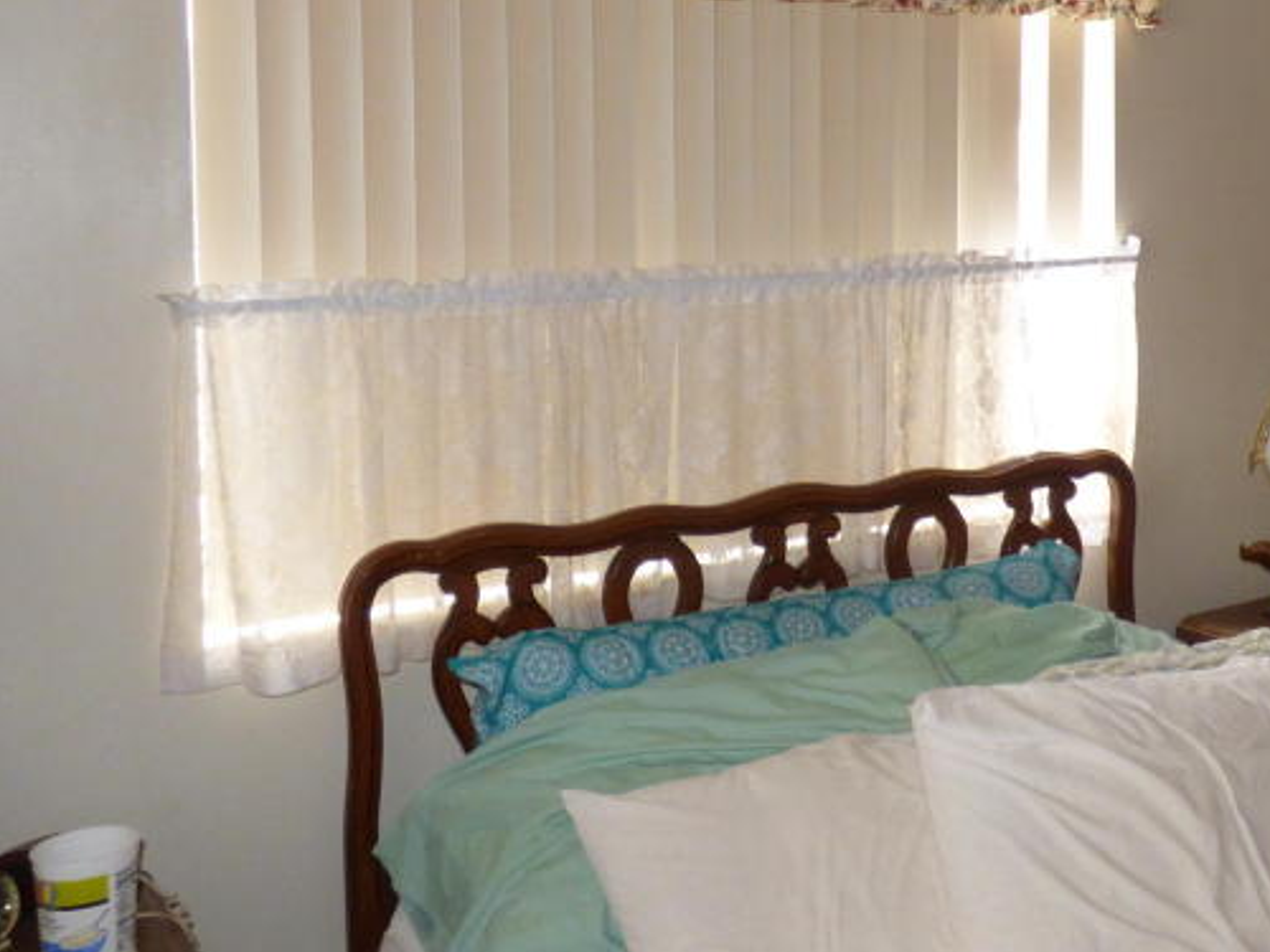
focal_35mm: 41
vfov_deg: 34.5
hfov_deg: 44.8
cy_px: 261
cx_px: 892
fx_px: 1504
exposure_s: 1/60
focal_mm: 3.58
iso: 400
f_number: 2.8
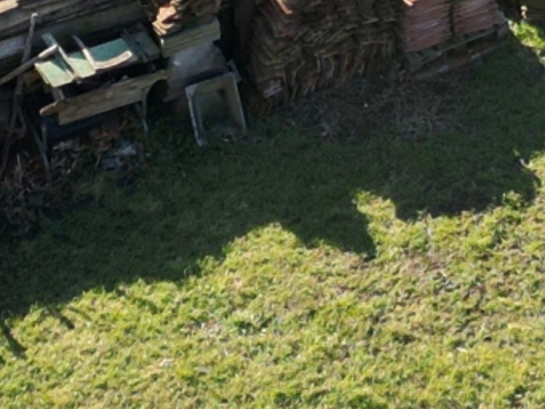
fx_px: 2835
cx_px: 722
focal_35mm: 180
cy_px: -858
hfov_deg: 10.7
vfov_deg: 7.2
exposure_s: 1/125
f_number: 1.7
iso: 120
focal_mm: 6.72
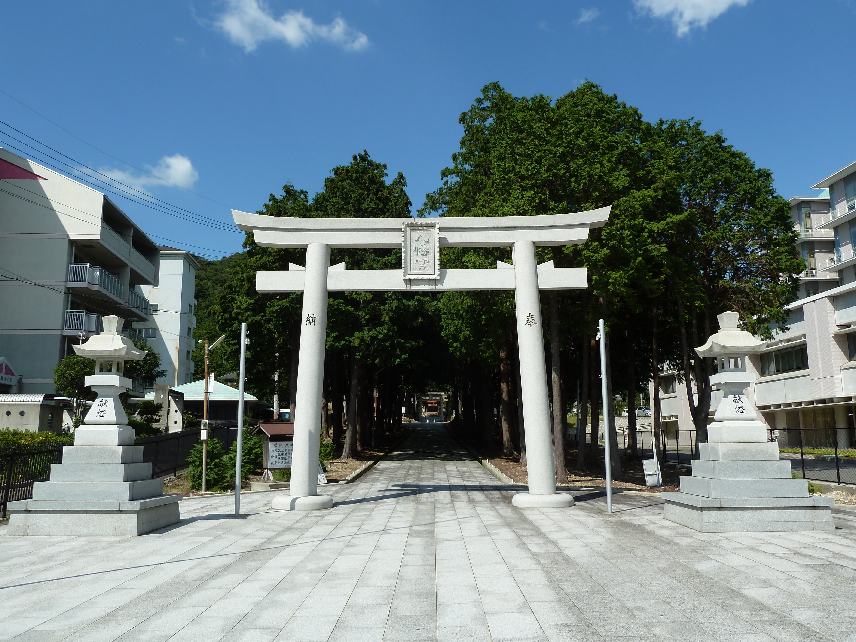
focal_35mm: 30
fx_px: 742
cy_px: 321
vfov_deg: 46.8
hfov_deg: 60.0
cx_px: 428
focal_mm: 5
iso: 80
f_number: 5
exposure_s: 1/500
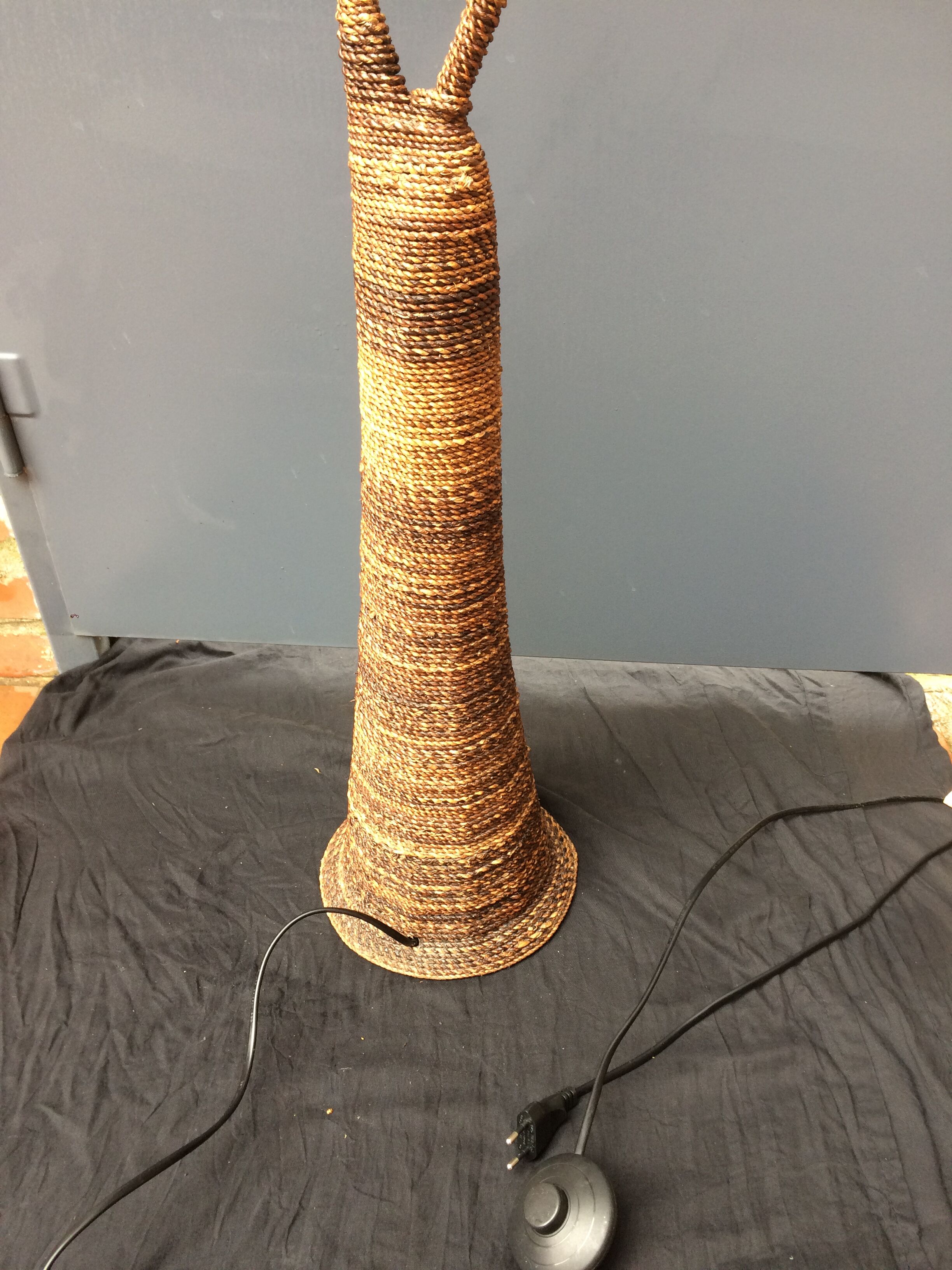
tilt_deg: -41.4
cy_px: 635
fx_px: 1063
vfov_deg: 61.7
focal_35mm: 29
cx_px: 476
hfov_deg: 48.2
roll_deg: -0.6
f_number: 2.2
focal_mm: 4.15
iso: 80
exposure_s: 1/33
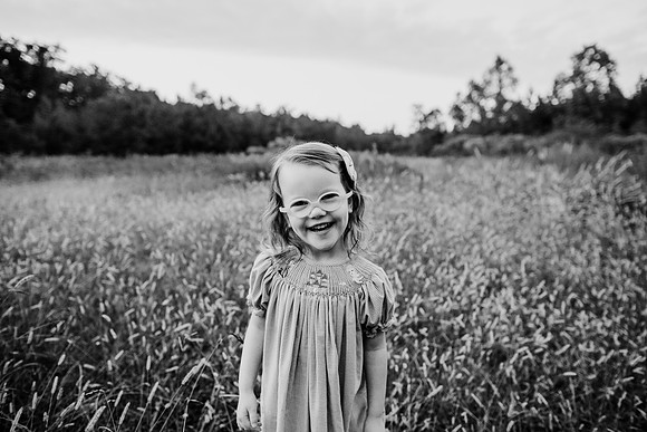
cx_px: 324
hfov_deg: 73.7
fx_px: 431
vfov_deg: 53.2
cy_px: 216
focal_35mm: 24
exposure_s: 1/500
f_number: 2.8
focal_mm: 24
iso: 500
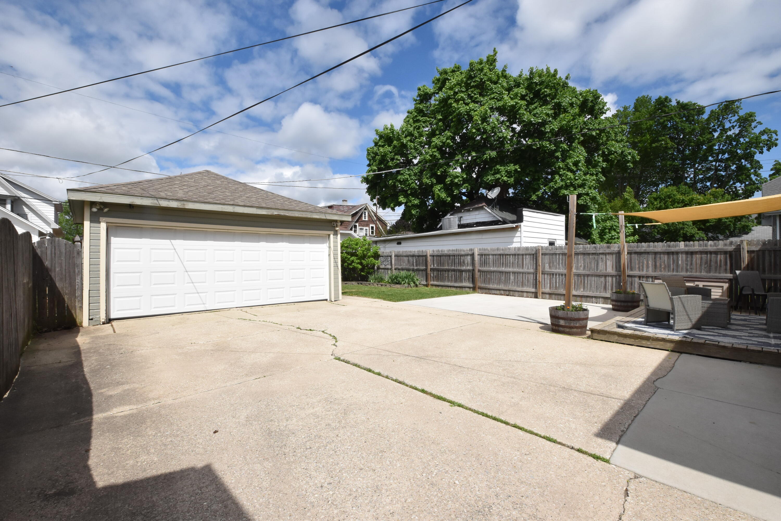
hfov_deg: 100.4
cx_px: 390
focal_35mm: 15
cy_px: 260
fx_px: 325
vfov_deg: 77.3
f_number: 14
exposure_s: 1/800
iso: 800
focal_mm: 10
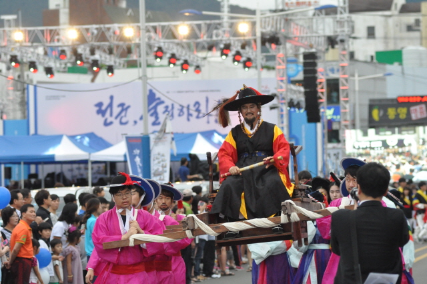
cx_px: 214
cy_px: 142
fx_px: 2061
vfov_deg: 7.9
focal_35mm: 174
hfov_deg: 11.8
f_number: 4
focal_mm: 116
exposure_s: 1/1000
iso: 2500
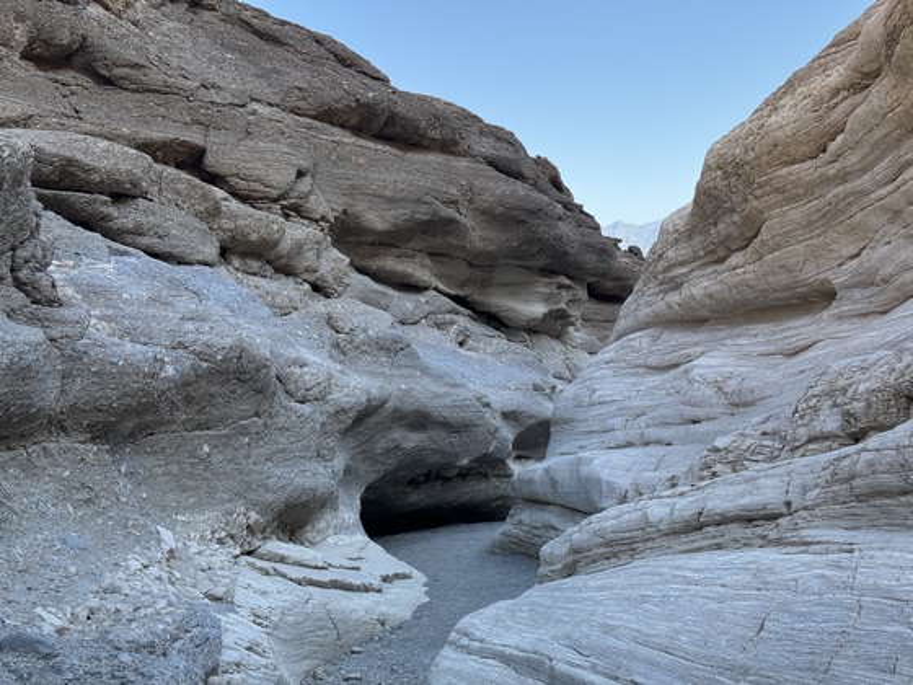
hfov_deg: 39.7
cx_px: 456
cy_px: 342
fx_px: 1266
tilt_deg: -2.7
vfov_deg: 30.3
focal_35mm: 48
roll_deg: +3.7
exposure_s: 1/843
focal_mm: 6.76
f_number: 1.78
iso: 64
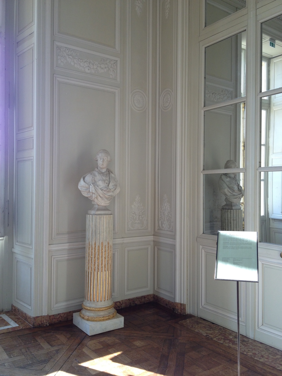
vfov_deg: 52.6
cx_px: 141
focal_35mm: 35
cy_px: 188
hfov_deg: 40.7
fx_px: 380
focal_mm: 4.28
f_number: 2.4
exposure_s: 1/120
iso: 64
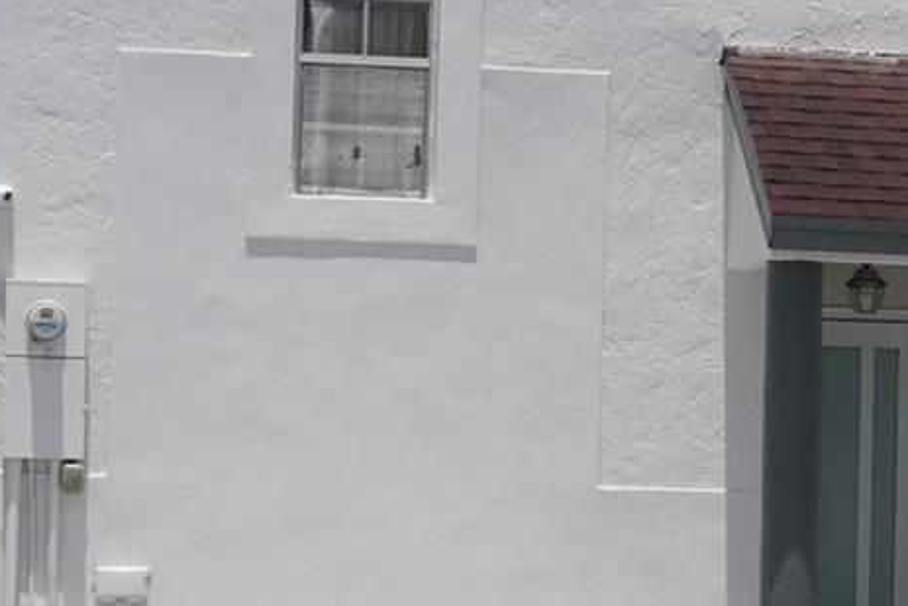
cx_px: 884
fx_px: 3658
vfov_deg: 9.5
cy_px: 445
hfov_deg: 14.0
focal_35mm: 145
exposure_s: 1/1250
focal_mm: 28
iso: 100
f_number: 5.6
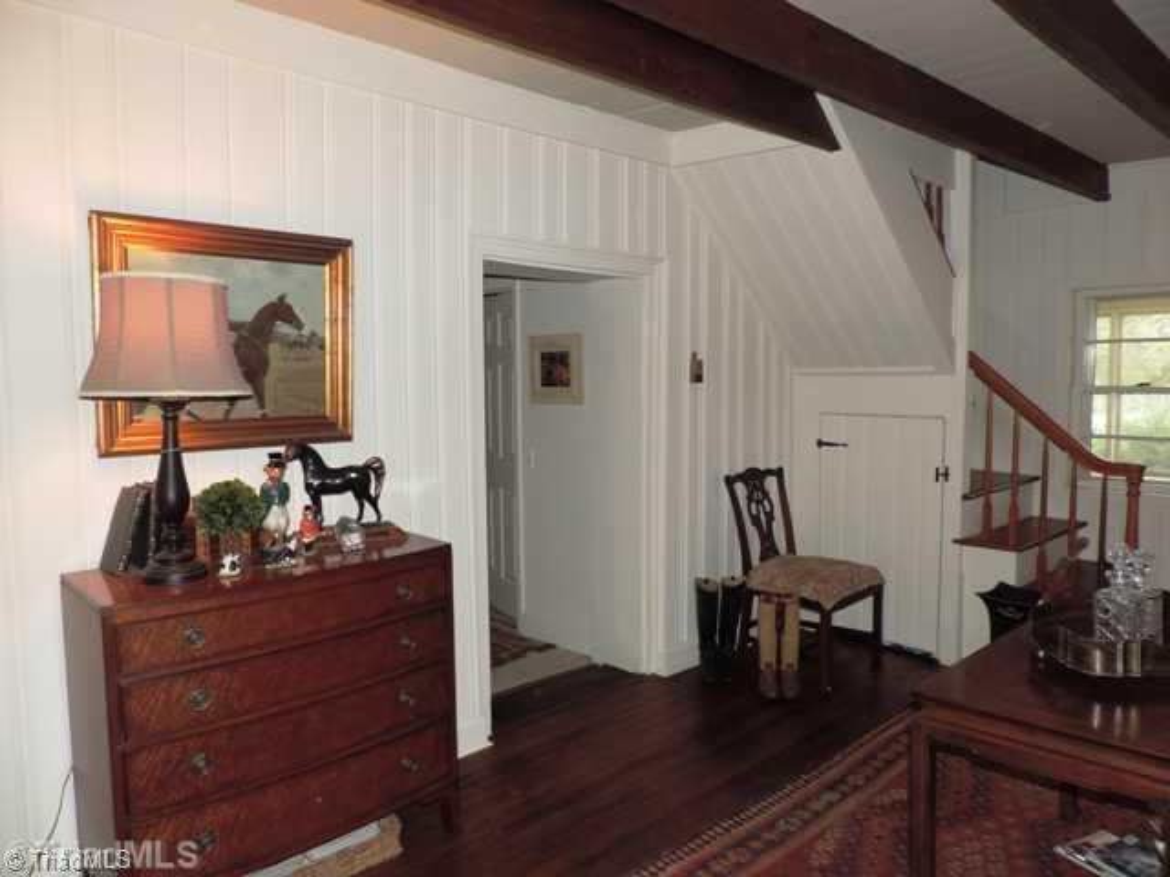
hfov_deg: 71.6
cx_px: 585
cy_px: 438
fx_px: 811
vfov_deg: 56.8
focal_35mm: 24
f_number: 3
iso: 200
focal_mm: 4.3
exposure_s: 1/30
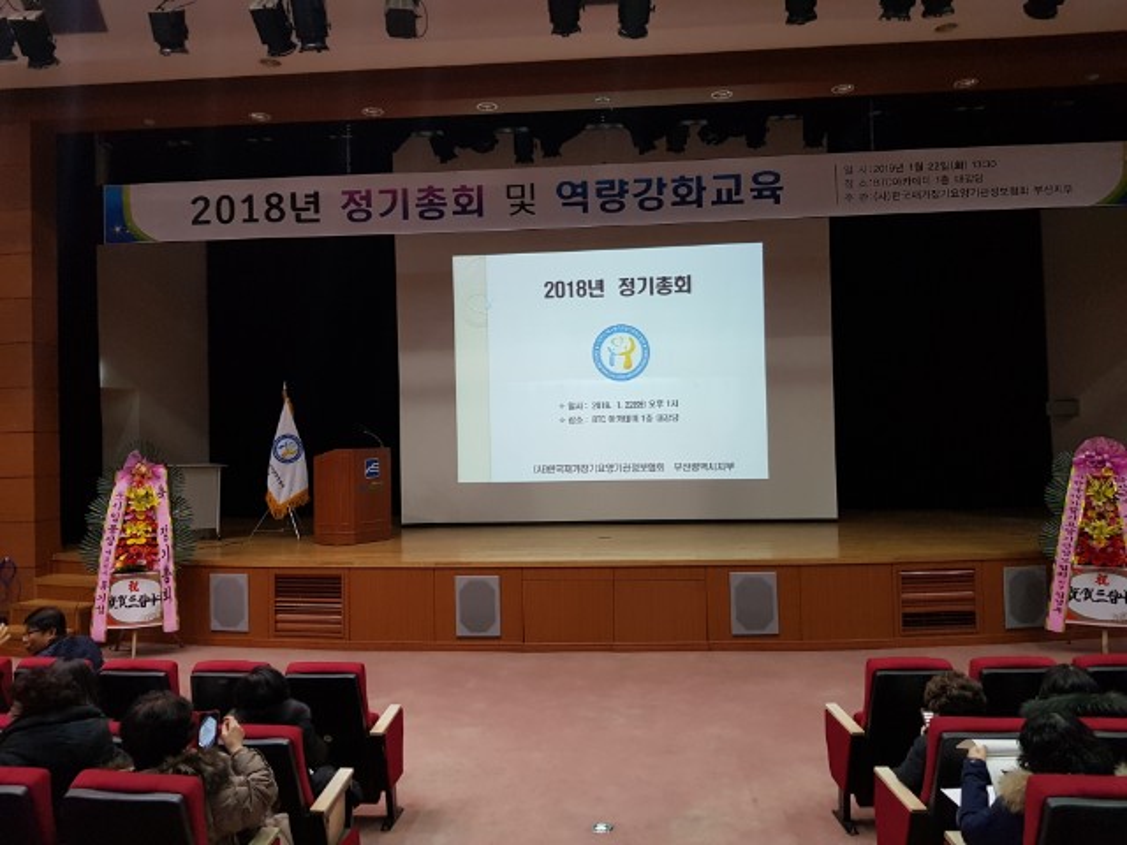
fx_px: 846
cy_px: 422
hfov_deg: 67.3
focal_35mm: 26
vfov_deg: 53.1
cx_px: 564
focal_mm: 4.3
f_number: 1.7
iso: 200
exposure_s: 1/40
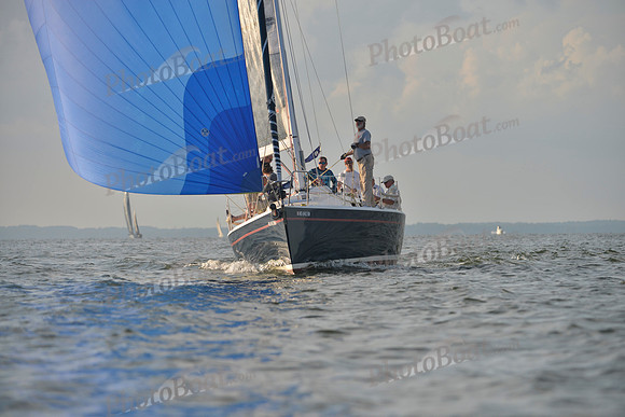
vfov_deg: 6.9
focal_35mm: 200
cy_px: 208
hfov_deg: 10.3
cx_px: 312
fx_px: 3473
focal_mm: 200
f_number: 4.5
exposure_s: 1/2000
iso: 280
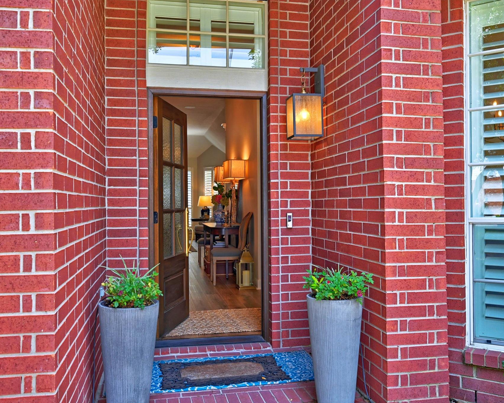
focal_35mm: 34
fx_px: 507
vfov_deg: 43.4
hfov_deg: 52.8
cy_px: 202
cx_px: 260
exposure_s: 1/50
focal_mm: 30
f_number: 8
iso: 400
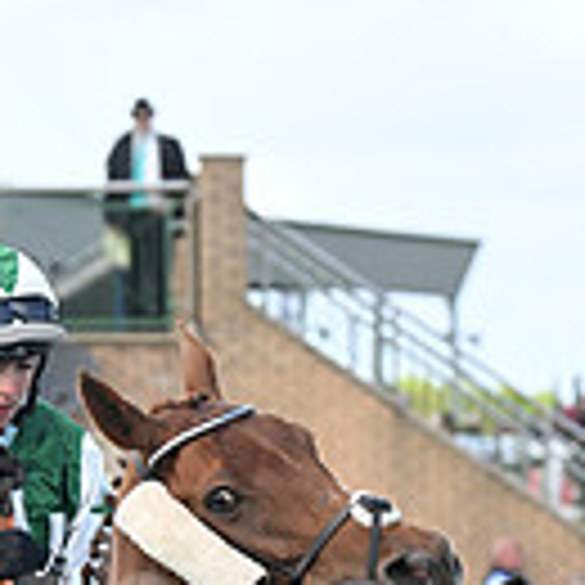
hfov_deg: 4.1
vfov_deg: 4.1
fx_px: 8126
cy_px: 855
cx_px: 14
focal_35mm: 425
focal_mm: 145
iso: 400
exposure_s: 1/500
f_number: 6.3
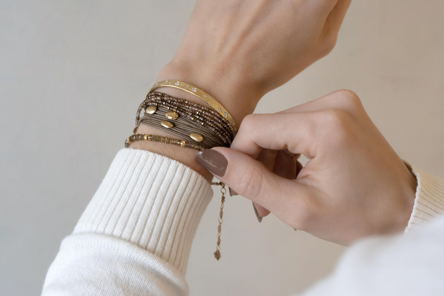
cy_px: 148
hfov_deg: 33.4
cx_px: 222
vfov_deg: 22.6
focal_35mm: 60
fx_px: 740
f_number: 9
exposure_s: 1/60
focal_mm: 40
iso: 400
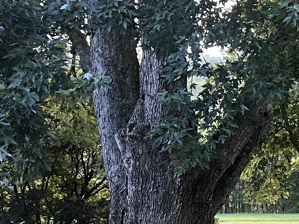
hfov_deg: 18.3
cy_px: 175
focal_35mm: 100
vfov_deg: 14.7
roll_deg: +0.1
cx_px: 391
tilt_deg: -5.2
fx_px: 864
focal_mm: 5.7
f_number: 1.5
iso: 125
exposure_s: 1/96
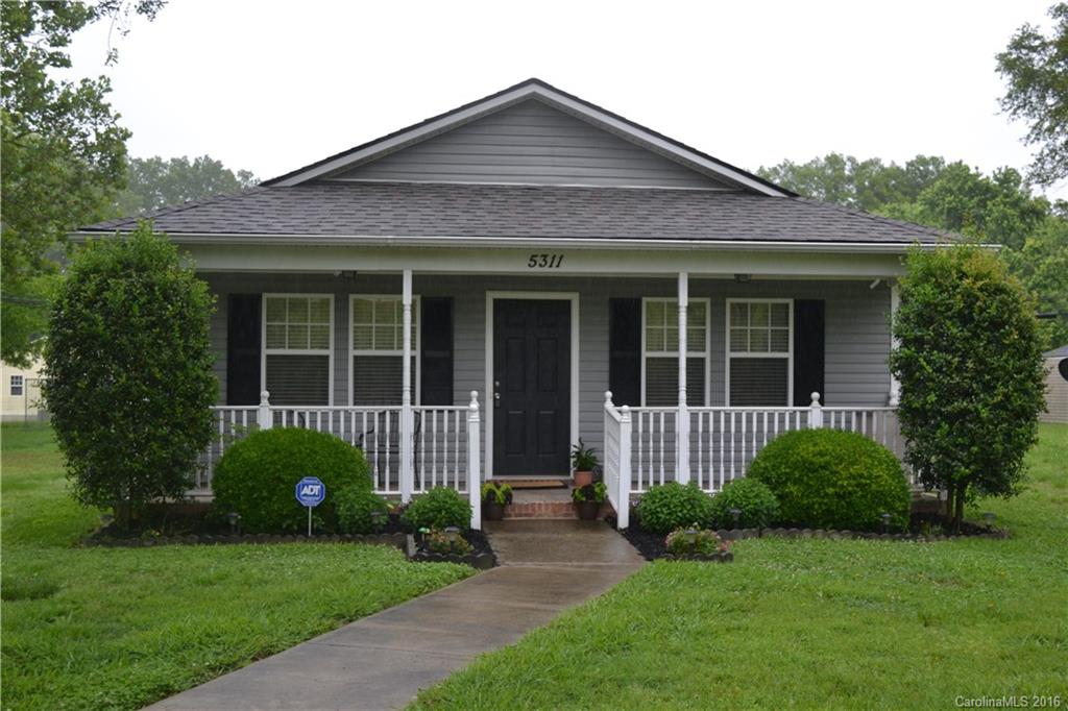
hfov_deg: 46.4
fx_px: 1246
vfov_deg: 31.9
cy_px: 356
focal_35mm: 42
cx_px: 534
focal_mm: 28
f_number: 5.6
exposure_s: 1/125
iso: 140
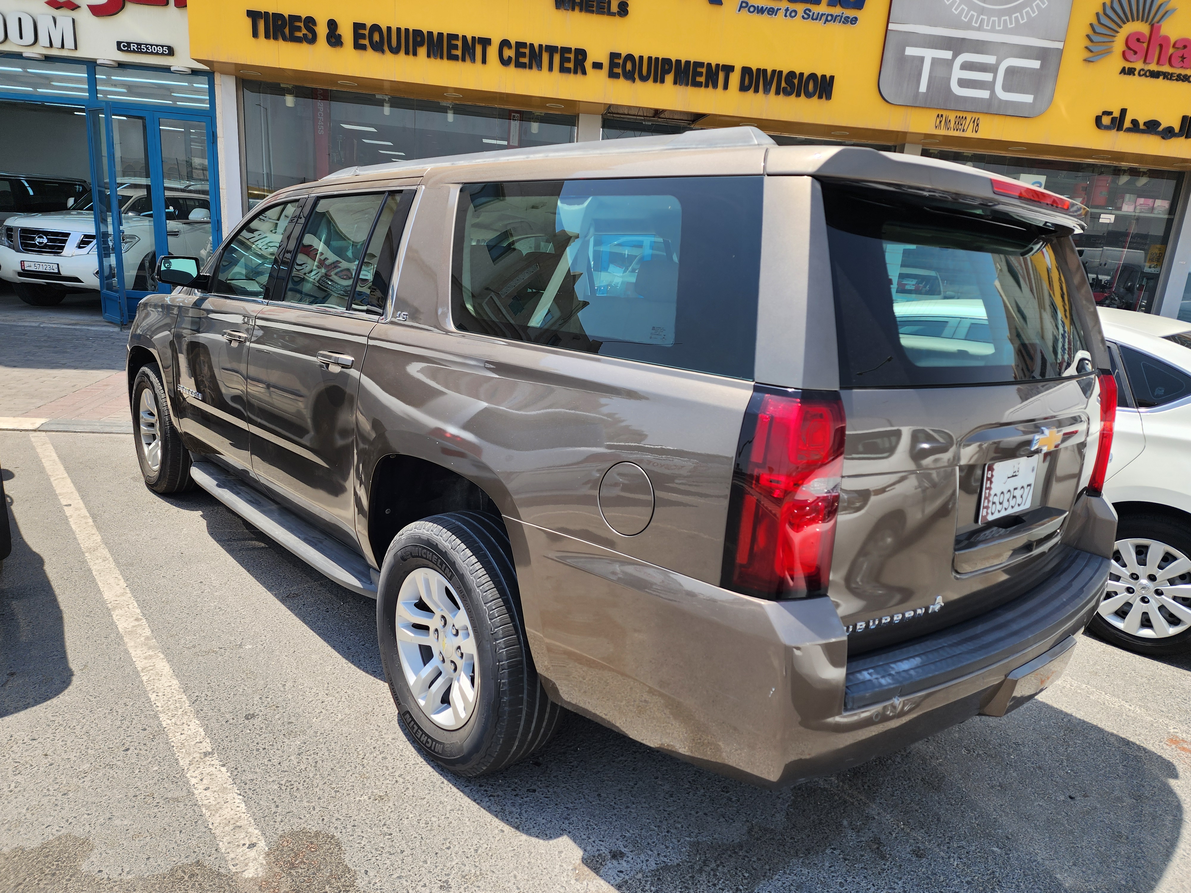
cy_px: 446
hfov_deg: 73.9
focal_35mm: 23
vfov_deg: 58.9
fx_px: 791
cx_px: 596
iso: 12
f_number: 1.8
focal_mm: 6.4
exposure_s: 1/603
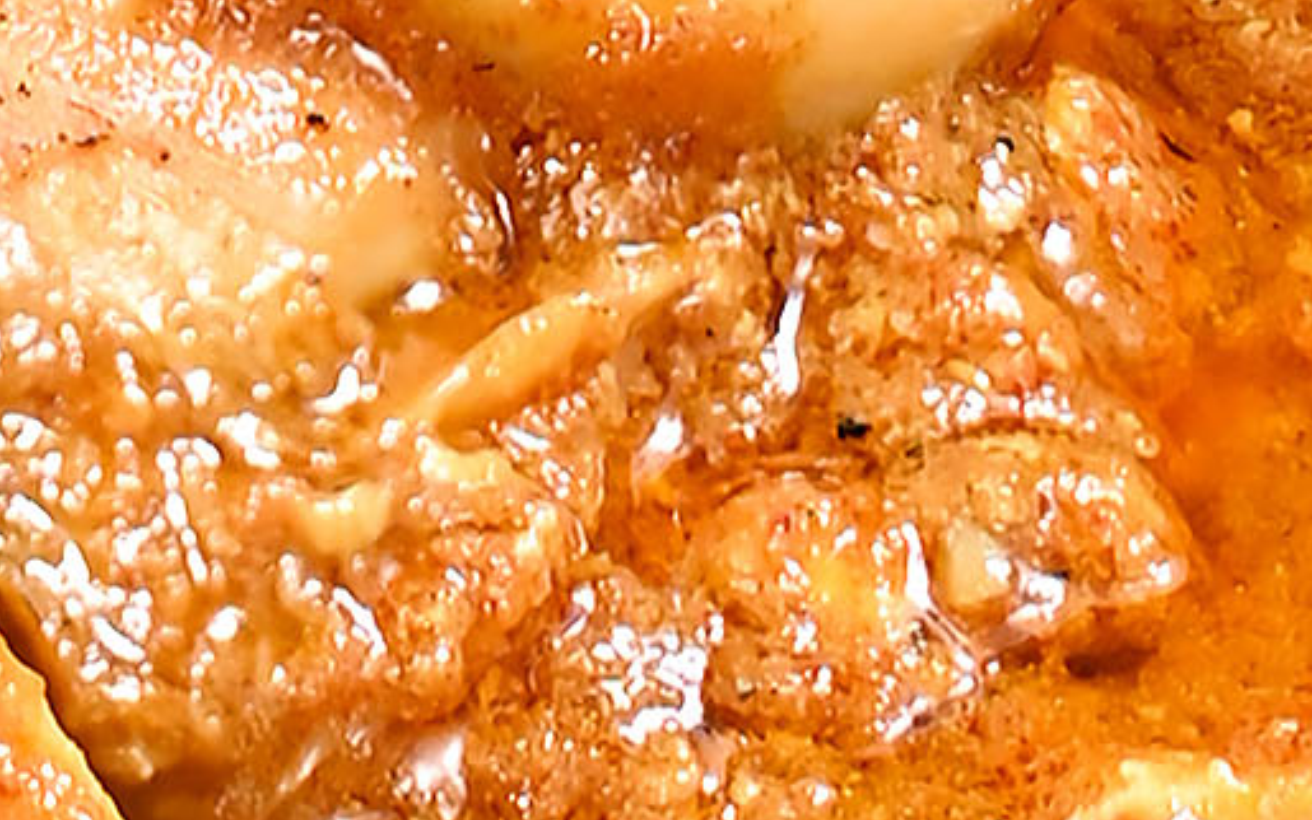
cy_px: -1370
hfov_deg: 3.4
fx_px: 21849
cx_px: -301
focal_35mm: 611
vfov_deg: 2.1
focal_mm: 51
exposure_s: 1/200
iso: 100
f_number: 5
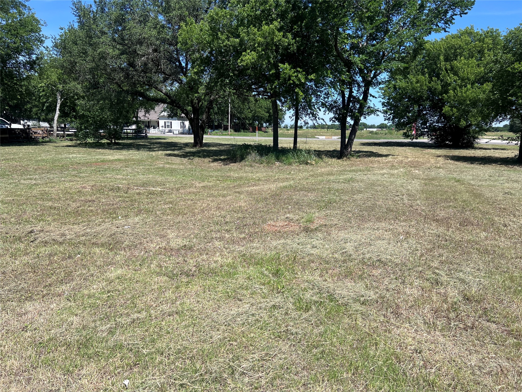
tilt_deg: -7.0
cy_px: 196
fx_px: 392
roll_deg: -2.1
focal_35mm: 26
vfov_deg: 53.1
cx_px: 261
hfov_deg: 67.3
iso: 50
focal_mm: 5.7
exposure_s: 1/3257
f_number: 1.5
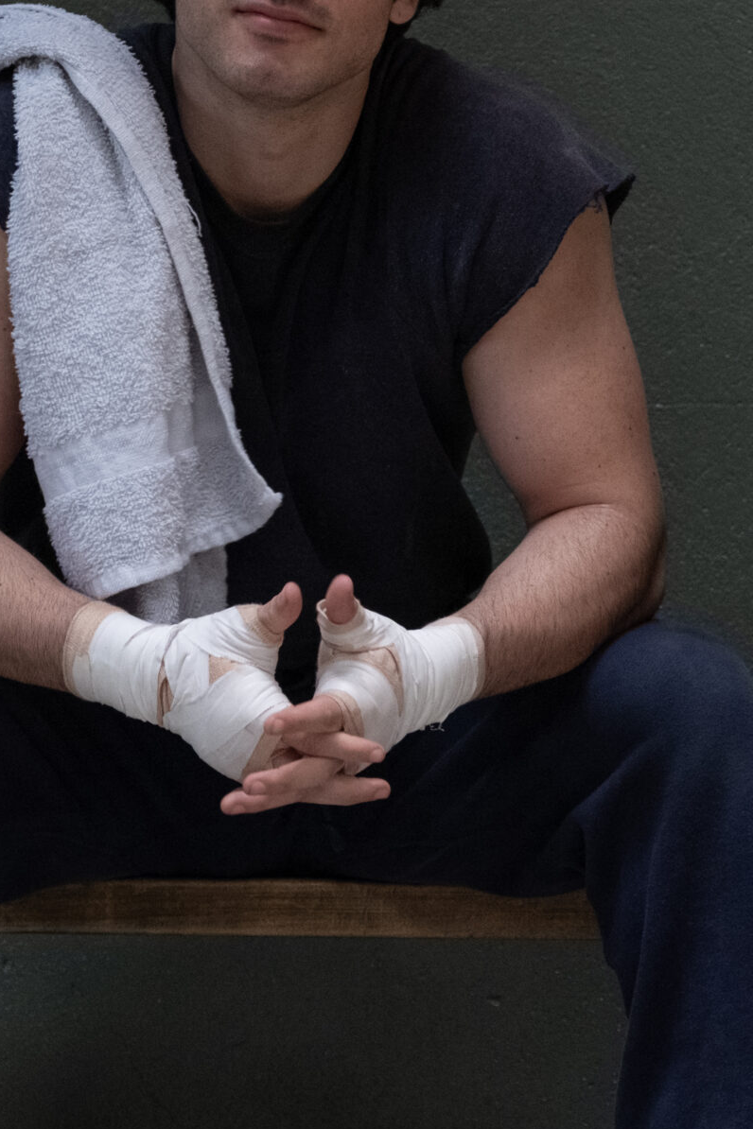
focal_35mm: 281
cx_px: 753
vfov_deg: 7.3
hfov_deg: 4.9
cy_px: 406
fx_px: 8816
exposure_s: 1/160
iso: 2000
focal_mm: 87.1
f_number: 4.5
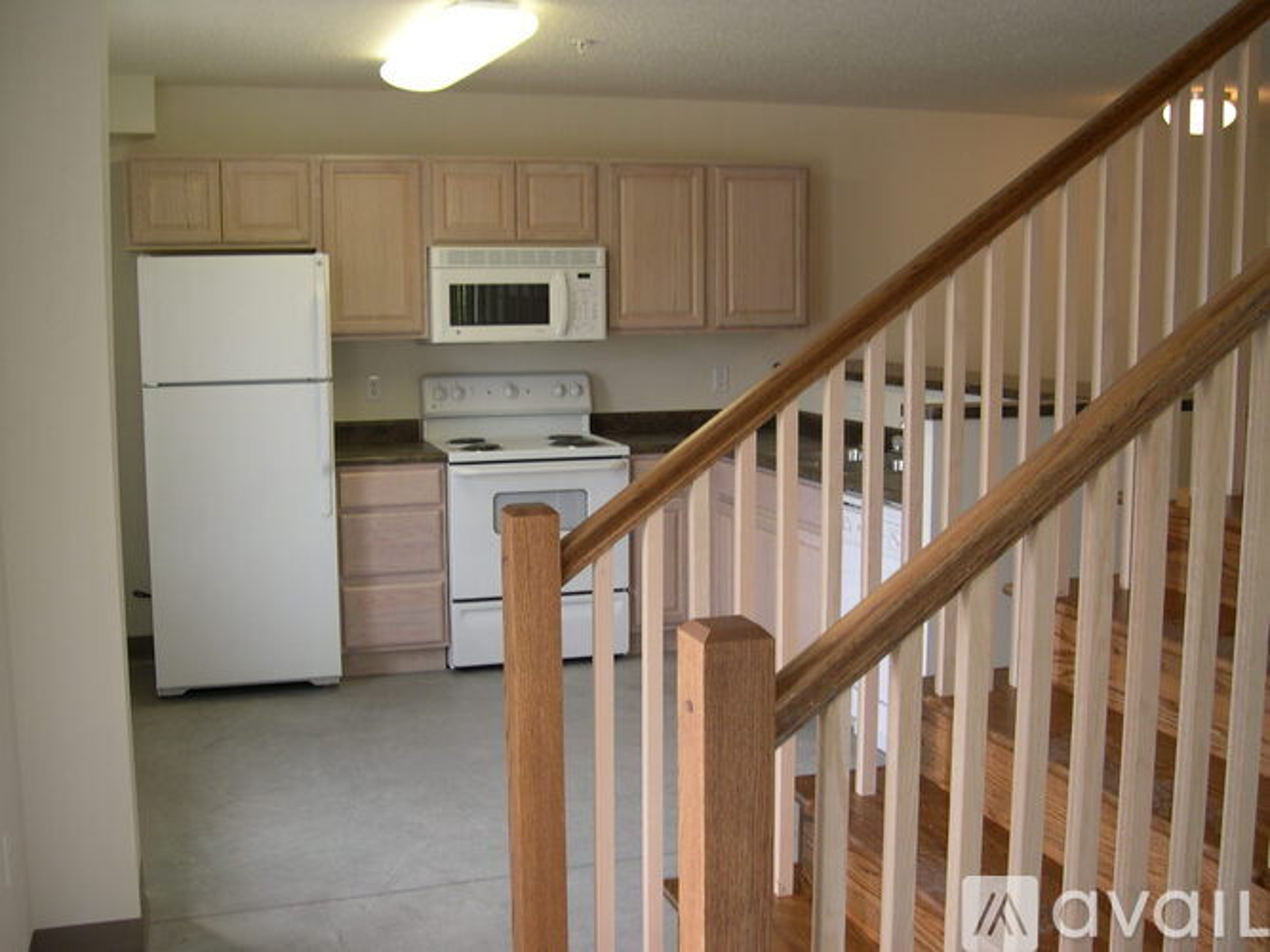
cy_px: 476
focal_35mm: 38
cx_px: 635
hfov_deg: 49.0
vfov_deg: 37.7
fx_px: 1394
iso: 100
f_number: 2.8
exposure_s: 1/36.6
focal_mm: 8
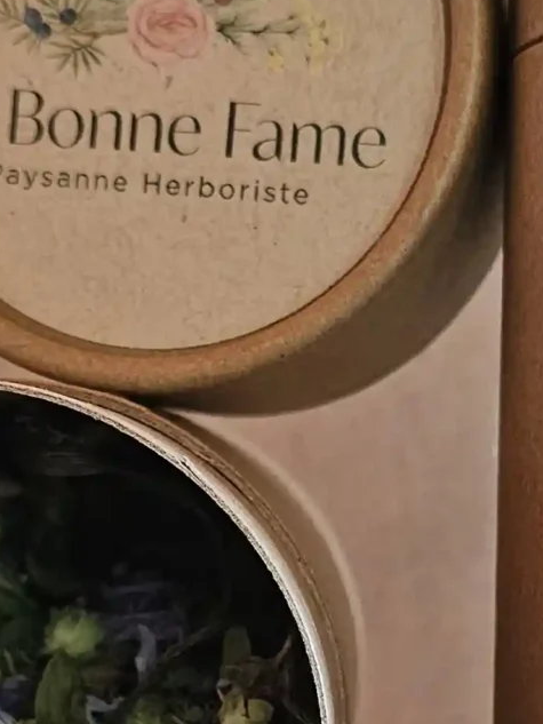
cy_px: 614
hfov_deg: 15.8
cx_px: 436
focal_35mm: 93
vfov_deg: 20.8
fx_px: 1944
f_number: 1.7
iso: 640
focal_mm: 6.3
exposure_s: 1/45
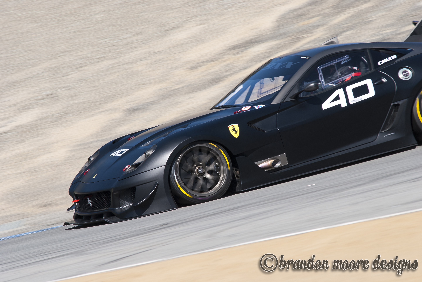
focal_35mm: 300
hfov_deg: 6.9
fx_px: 3521
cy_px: 141
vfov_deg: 4.6
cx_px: 211
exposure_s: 1/250
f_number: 8
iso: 100
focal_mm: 200
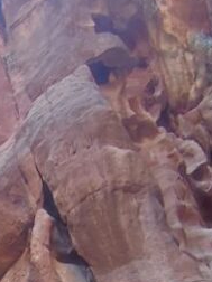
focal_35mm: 65
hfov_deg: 18.8
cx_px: -140
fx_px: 531
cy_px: 404
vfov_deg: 24.4
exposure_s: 1/100
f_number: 2.2
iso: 182
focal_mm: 1.65
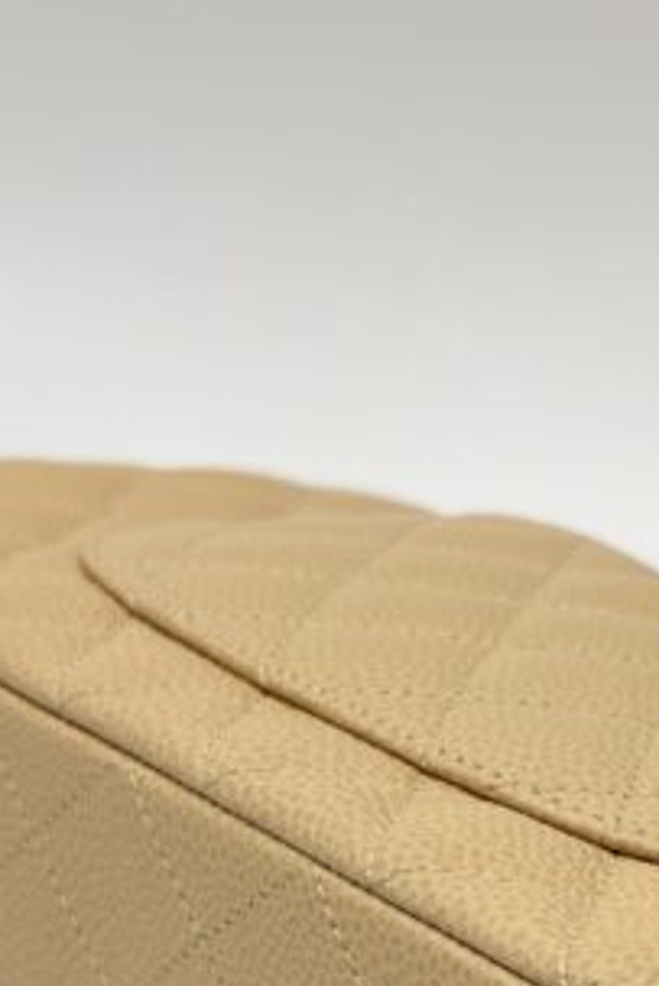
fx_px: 2496
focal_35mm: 91
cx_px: 701
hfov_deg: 14.7
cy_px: 1077
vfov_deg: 21.3
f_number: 1.5
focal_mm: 5.7
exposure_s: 1/157
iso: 40
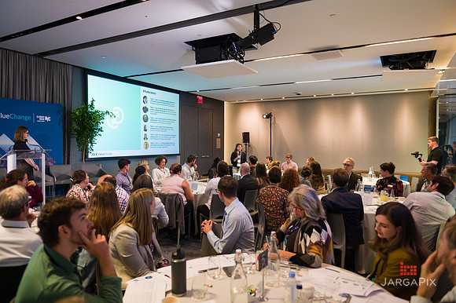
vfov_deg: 51.7
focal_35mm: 25
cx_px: 228
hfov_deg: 72.1
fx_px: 313
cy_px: 152
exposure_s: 1/200
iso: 1600
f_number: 3.2
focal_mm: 24
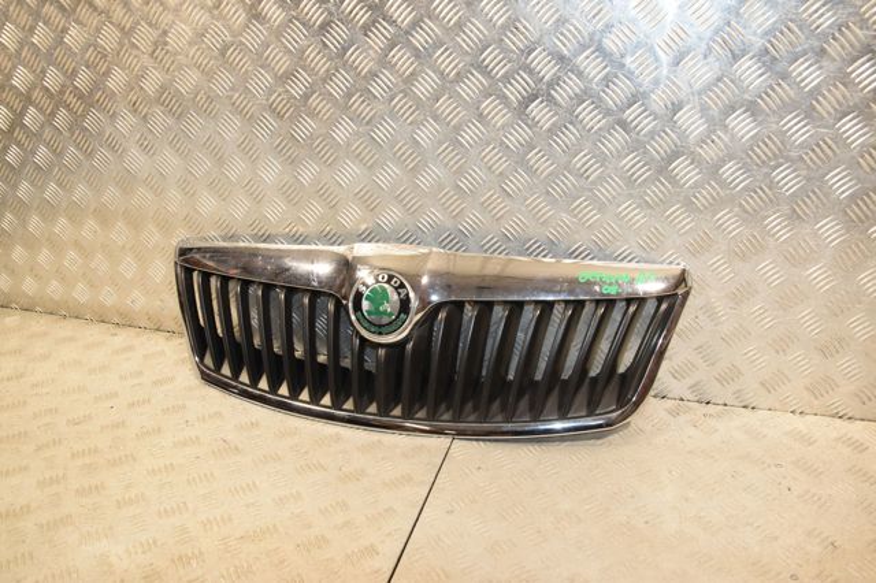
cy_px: 292
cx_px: 438
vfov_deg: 47.9
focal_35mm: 27
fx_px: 657
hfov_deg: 67.4
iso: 800
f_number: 6.3
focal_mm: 18
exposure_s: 1/200
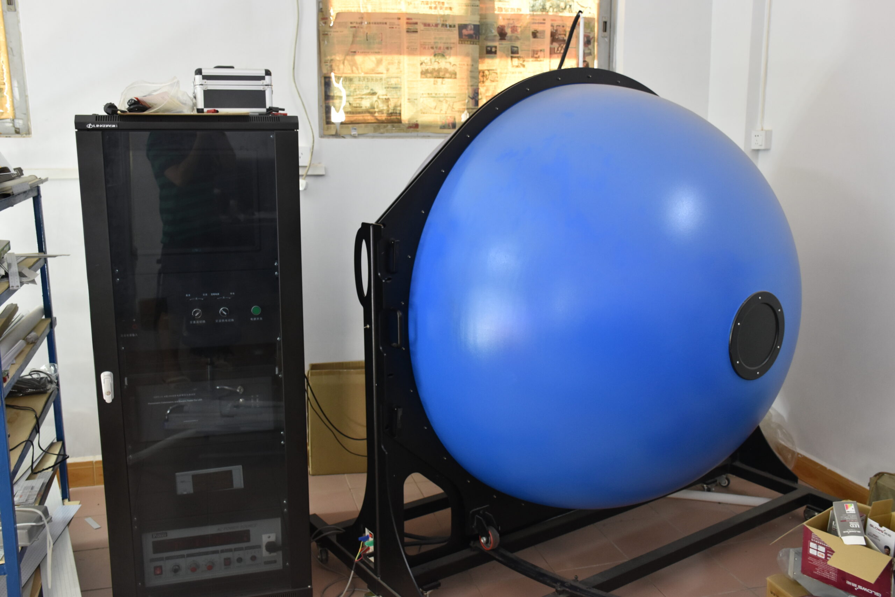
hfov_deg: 57.2
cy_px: 298
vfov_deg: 40.0
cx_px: 448
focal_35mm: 33
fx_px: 820
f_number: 5.6
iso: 800
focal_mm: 22
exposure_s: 1/30
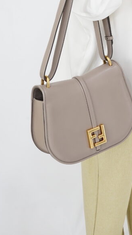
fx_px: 572
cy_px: 57
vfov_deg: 22.9
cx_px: 114
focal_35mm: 92
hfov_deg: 13.1
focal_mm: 50
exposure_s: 1/3
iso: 640
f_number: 9
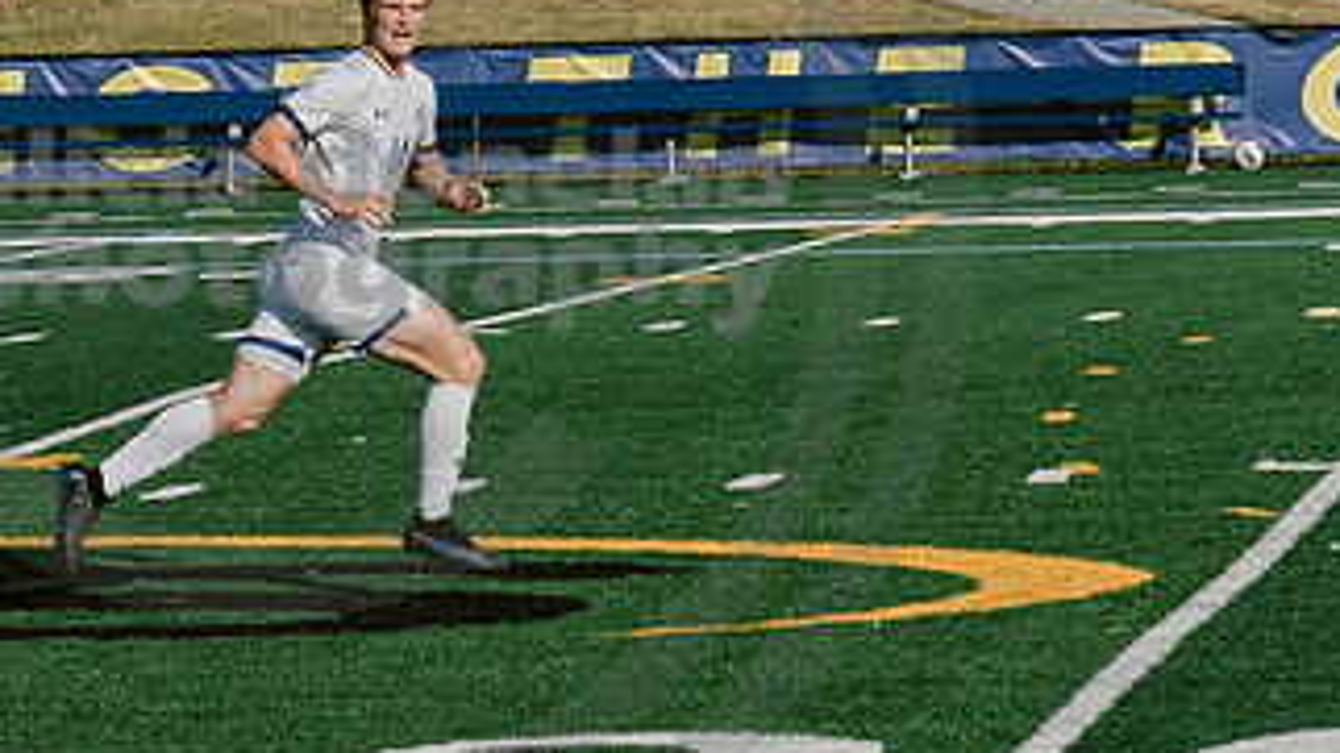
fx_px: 11404
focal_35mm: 321
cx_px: -95
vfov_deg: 3.8
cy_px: 236
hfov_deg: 6.7
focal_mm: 70
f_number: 5.6
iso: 640
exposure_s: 1/5000
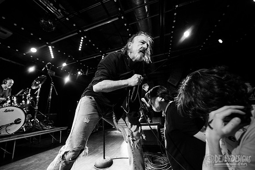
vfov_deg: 81.2
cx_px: 128
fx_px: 99
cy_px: 85
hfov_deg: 104.2
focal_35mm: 14
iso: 2500
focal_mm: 14
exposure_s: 1/80
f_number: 3.2
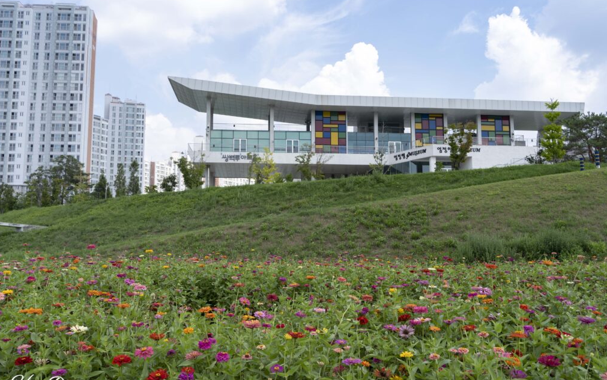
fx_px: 529
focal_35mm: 32
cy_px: 197
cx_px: 301
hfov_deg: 59.7
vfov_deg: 39.4
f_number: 9
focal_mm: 31
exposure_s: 1/125
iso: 100
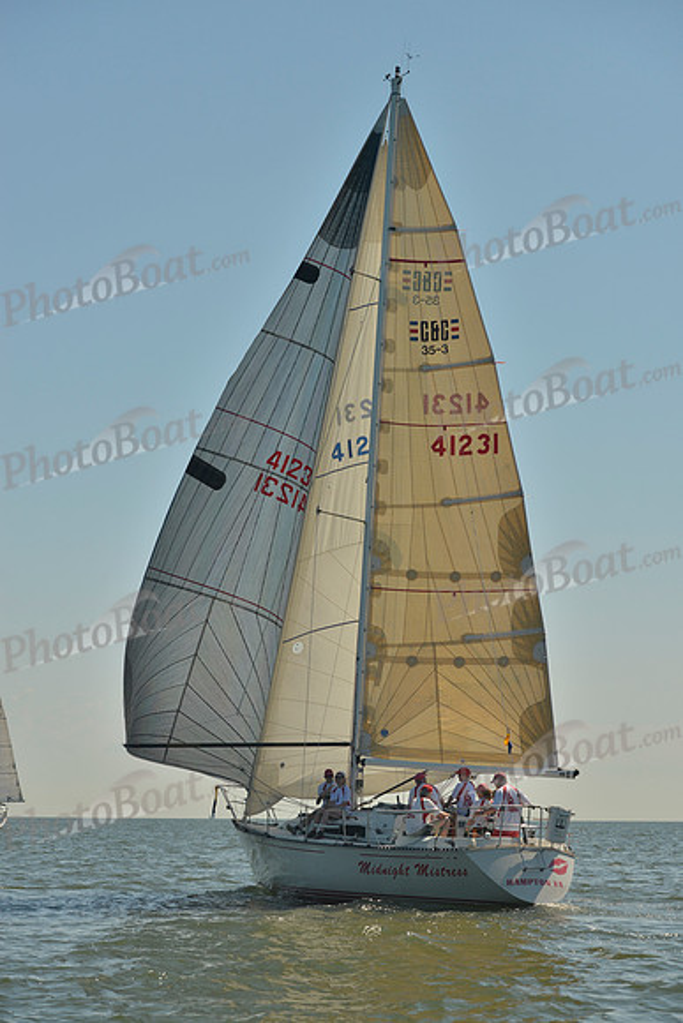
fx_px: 1991
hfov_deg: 19.5
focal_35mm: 70
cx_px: 342
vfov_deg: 28.8
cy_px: 512
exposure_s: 1/800
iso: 200
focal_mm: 70
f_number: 7.1
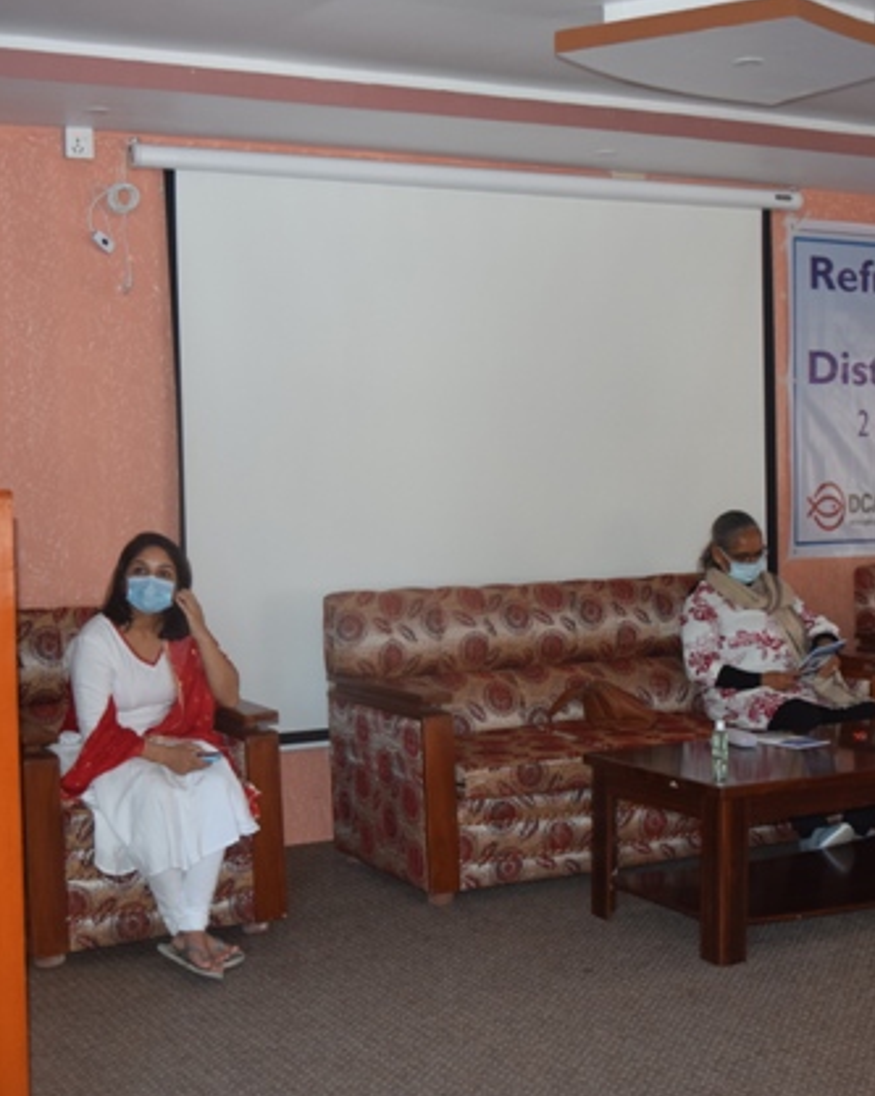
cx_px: 392
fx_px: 1611
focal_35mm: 50
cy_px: 551
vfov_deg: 37.6
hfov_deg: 30.4
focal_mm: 23
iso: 800
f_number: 4.5
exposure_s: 1/80
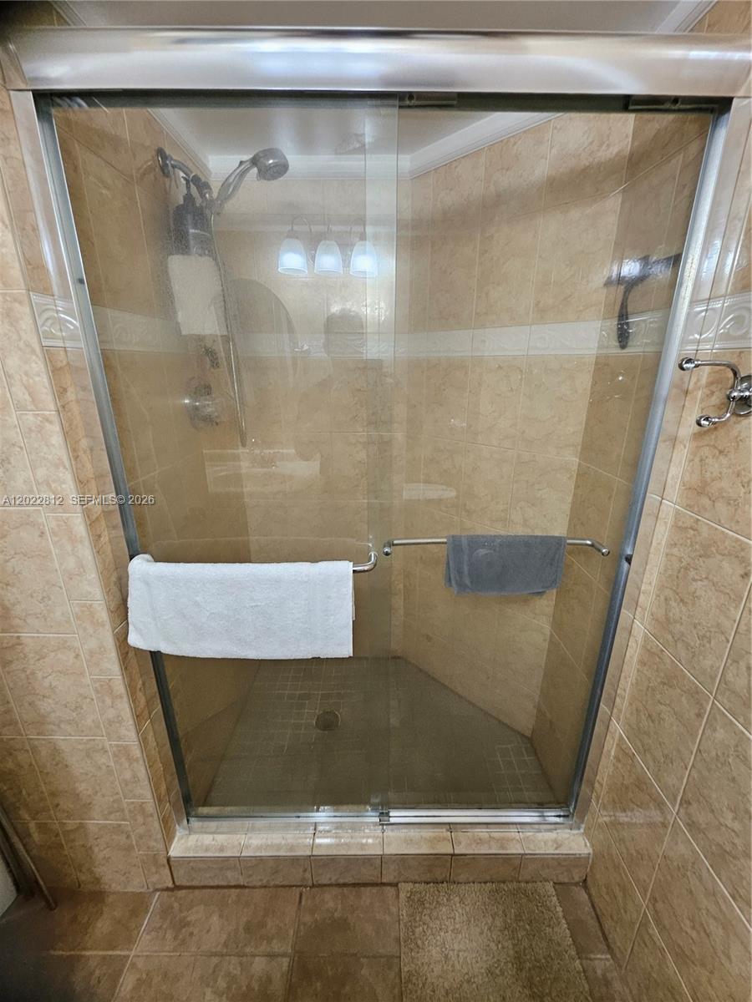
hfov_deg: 89.9
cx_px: 376
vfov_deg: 106.2
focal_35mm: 13
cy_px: 501
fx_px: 377
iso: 160
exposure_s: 1/60
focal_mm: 1.74
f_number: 2.2
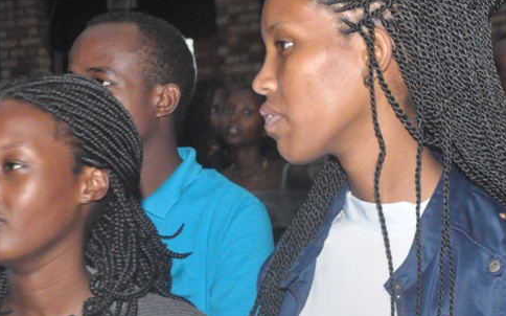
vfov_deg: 7.2
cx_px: 261
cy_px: 209
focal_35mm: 183
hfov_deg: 11.5
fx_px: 2522
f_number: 5.6
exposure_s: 1/200
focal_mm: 58
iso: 3200
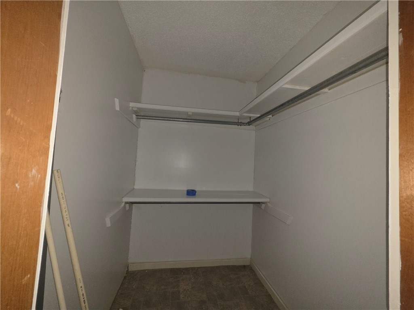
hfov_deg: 106.2
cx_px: 207
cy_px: 155
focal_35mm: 13
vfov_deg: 89.9
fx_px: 155
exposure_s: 1/50
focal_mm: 2.2
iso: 125
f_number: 1.9
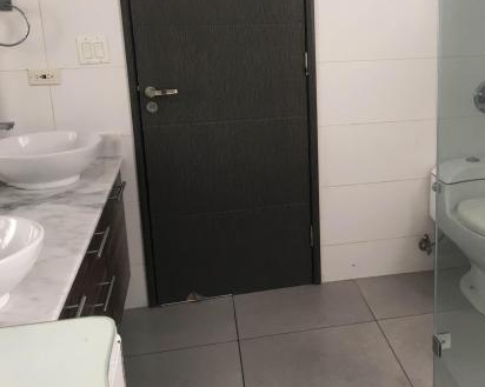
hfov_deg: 40.9
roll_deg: +1.3
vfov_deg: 33.9
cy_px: 145
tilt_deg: -13.9
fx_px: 631
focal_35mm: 44
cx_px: 358
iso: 25
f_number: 2.2
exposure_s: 1/40
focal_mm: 4.15
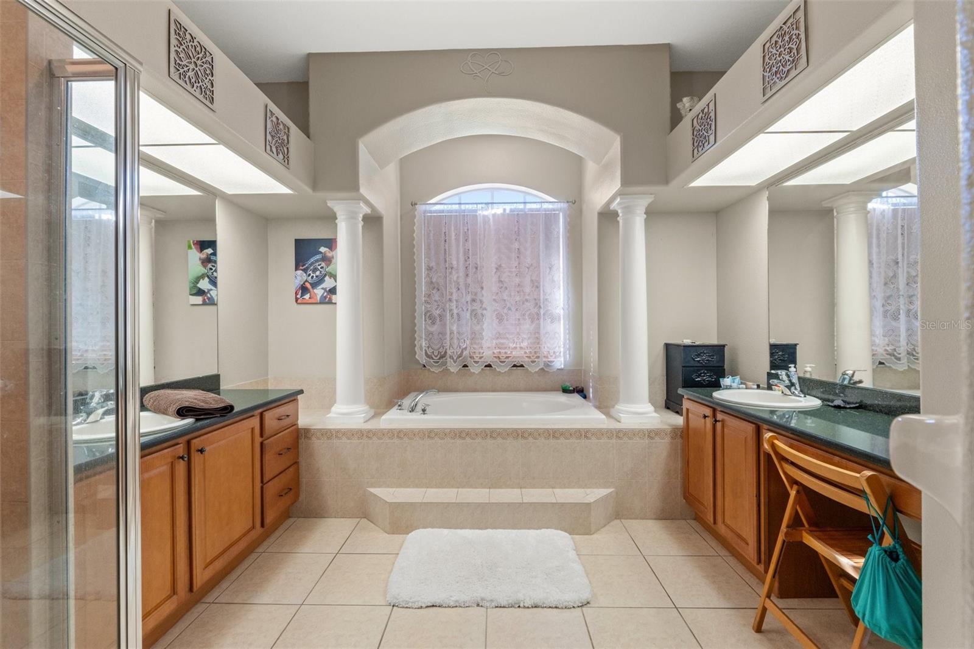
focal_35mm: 15
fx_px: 406
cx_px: 487
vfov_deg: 77.3
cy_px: 324
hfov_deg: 100.4
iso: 400
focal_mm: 10
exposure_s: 1/8
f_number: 7.1
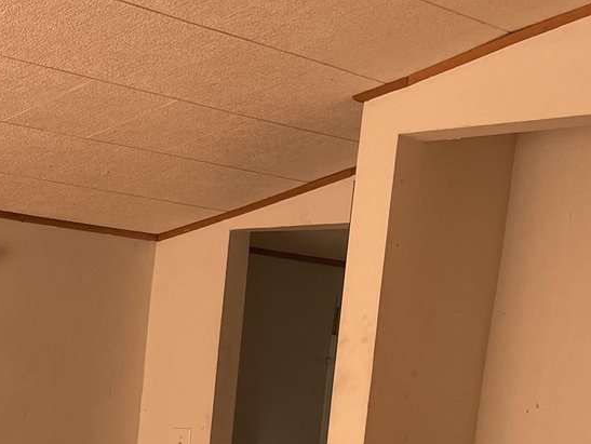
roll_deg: -2.3
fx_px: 1298
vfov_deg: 17.9
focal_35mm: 76
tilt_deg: -9.3
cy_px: 611
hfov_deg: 23.8
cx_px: -82
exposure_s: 1/121
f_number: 1.6
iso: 80
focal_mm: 4.2
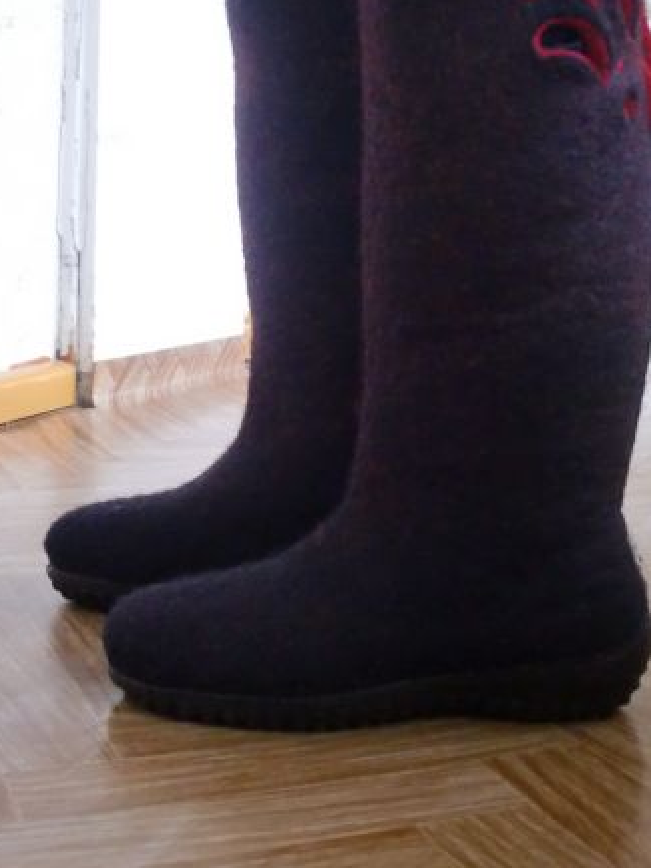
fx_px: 1655
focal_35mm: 66
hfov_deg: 22.2
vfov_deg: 29.3
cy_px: 342
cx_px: 360
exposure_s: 1/60
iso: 400
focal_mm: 6.3
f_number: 2.8
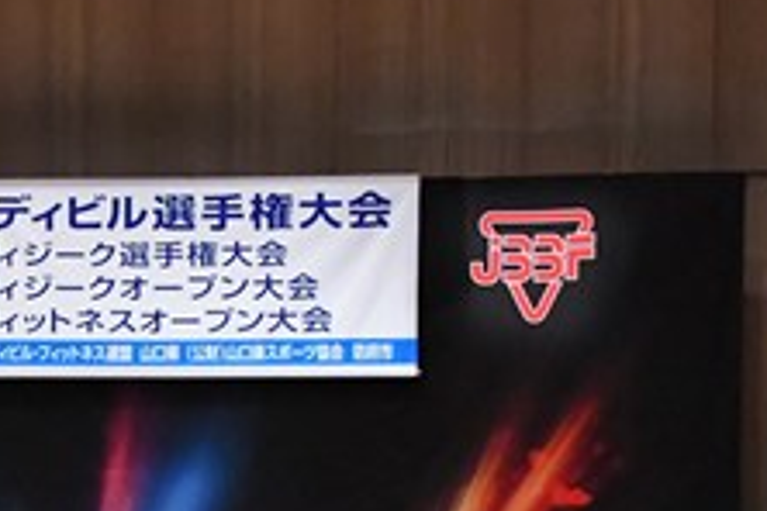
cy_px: 670
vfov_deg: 6.8
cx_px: -219
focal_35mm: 199
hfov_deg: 10.1
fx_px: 4239
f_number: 5.6
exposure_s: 1/400
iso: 8000
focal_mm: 38
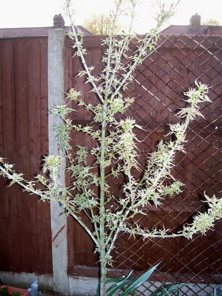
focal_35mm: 36
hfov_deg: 39.7
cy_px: 148
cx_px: 111
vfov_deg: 51.4
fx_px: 308
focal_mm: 6
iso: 80
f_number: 2.7
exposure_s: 1/64
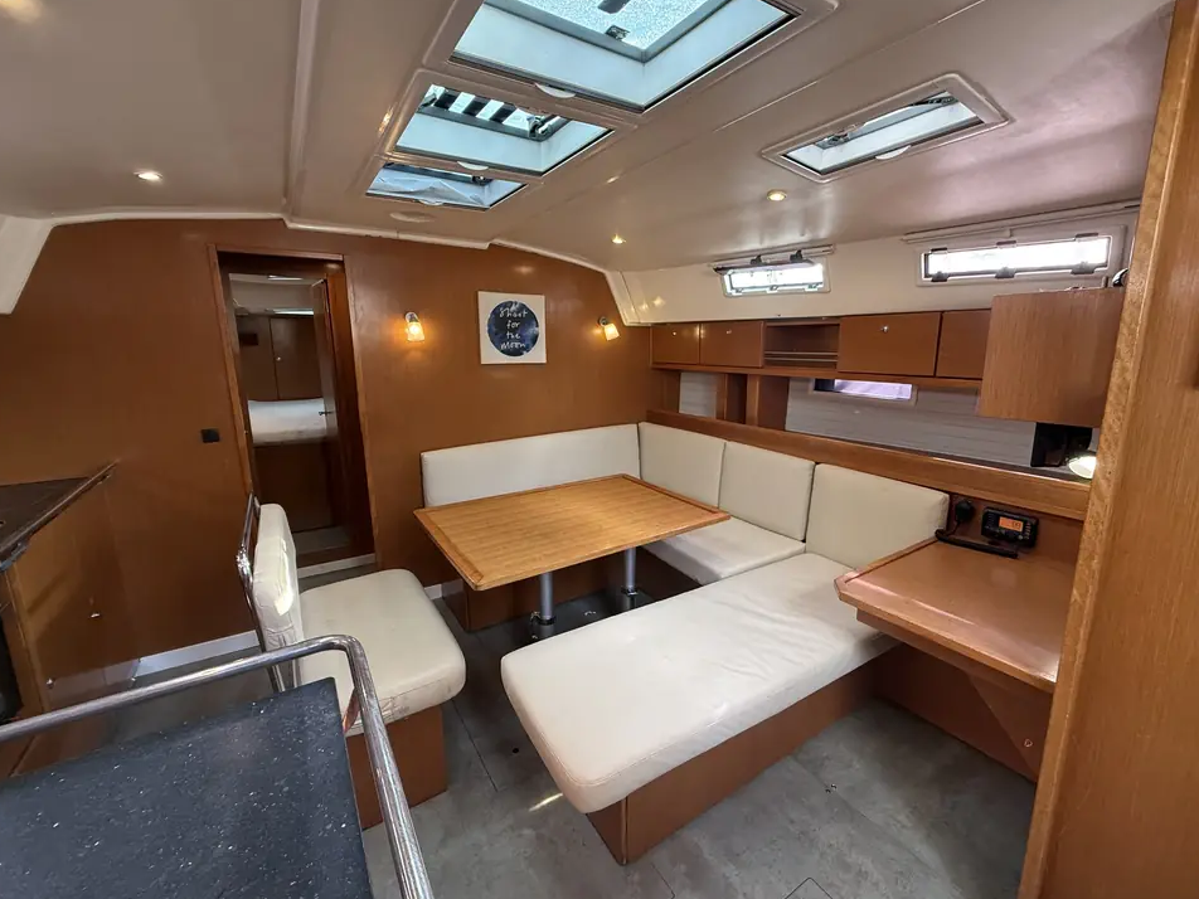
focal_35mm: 15
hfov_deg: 98.1
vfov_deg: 81.7
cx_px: 634
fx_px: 520
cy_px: 443
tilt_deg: -10.7
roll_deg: +0.0
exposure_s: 1/99
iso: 250
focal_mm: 2.22
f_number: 2.2
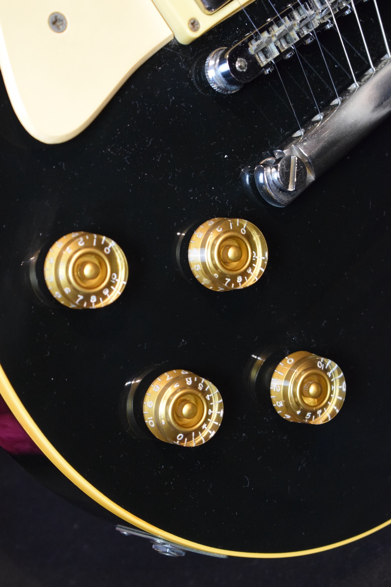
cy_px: 294
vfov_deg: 24.6
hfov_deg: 16.6
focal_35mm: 82
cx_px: 196
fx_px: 1344
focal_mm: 55
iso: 3200
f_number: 5.6
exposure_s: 1/20
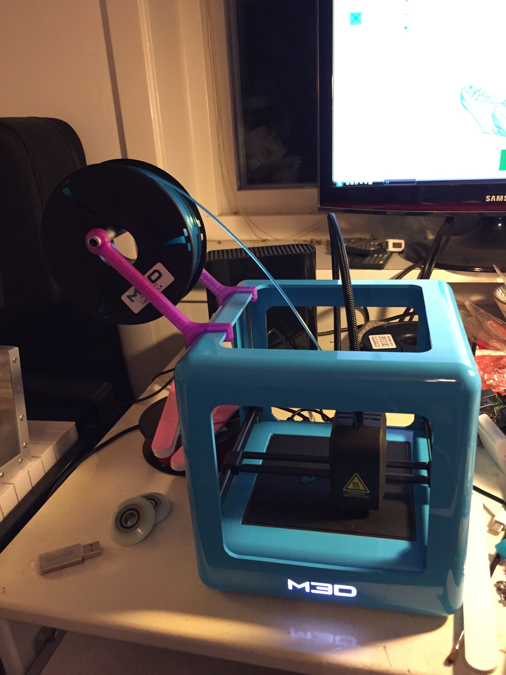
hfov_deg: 48.2
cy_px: 338
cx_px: 253
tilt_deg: -21.3
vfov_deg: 61.7
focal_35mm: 29
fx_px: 565
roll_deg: +3.1
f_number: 2.2
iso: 250
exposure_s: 1/20
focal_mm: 4.15
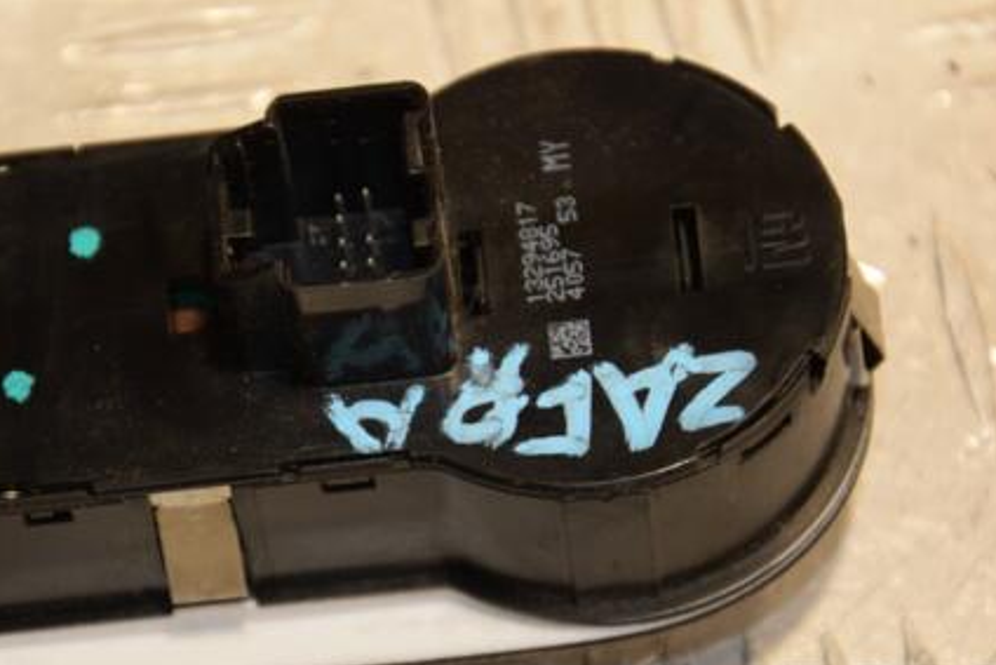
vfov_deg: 6.2
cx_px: 359
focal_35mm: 223
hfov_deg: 9.2
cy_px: 390
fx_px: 6163
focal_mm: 105
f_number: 5.6
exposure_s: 1/160
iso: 800
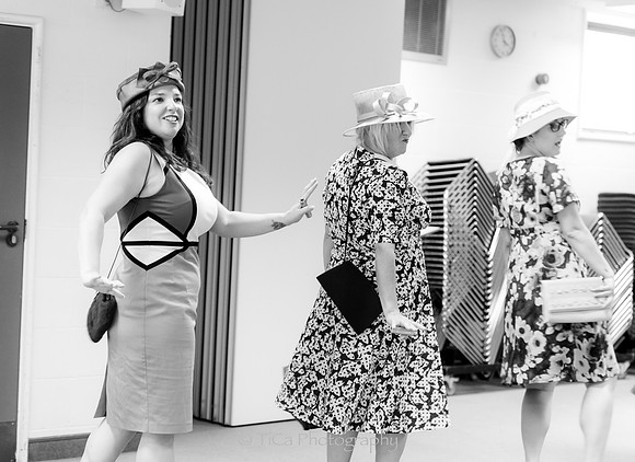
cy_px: 228
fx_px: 1481
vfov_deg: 17.7
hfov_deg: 24.2
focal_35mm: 82
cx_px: 362
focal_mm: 70
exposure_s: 1/50
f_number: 2.8
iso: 1000
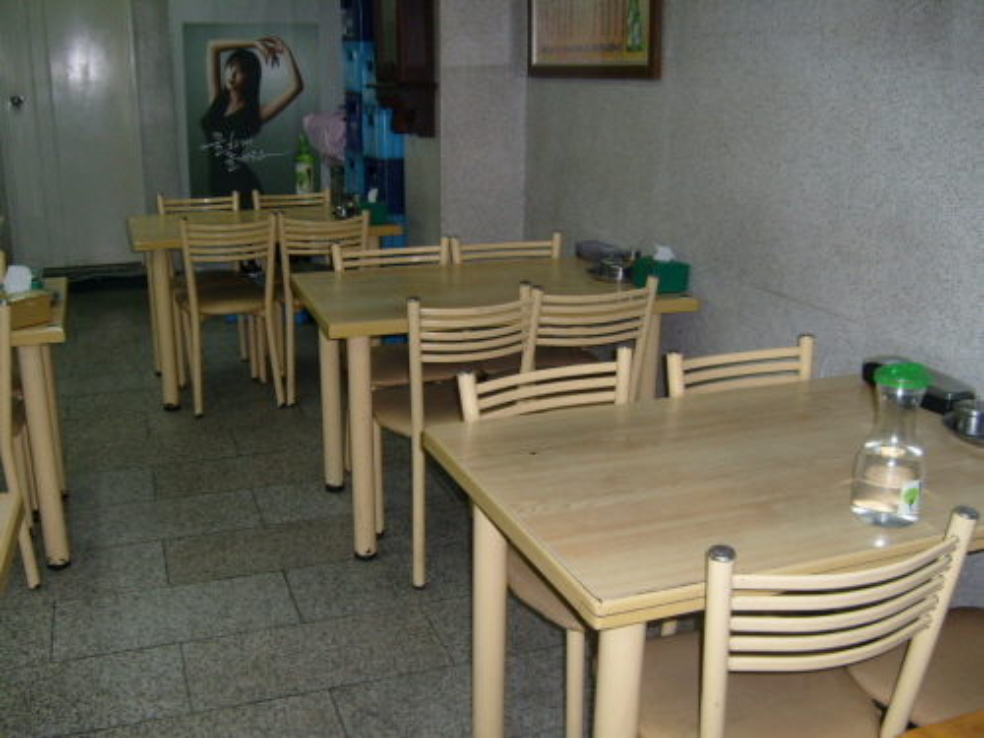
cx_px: 492
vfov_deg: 40.7
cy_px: 369
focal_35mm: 35
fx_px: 995
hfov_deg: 52.6
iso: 100
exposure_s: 1/45
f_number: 2.8
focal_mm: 5.8
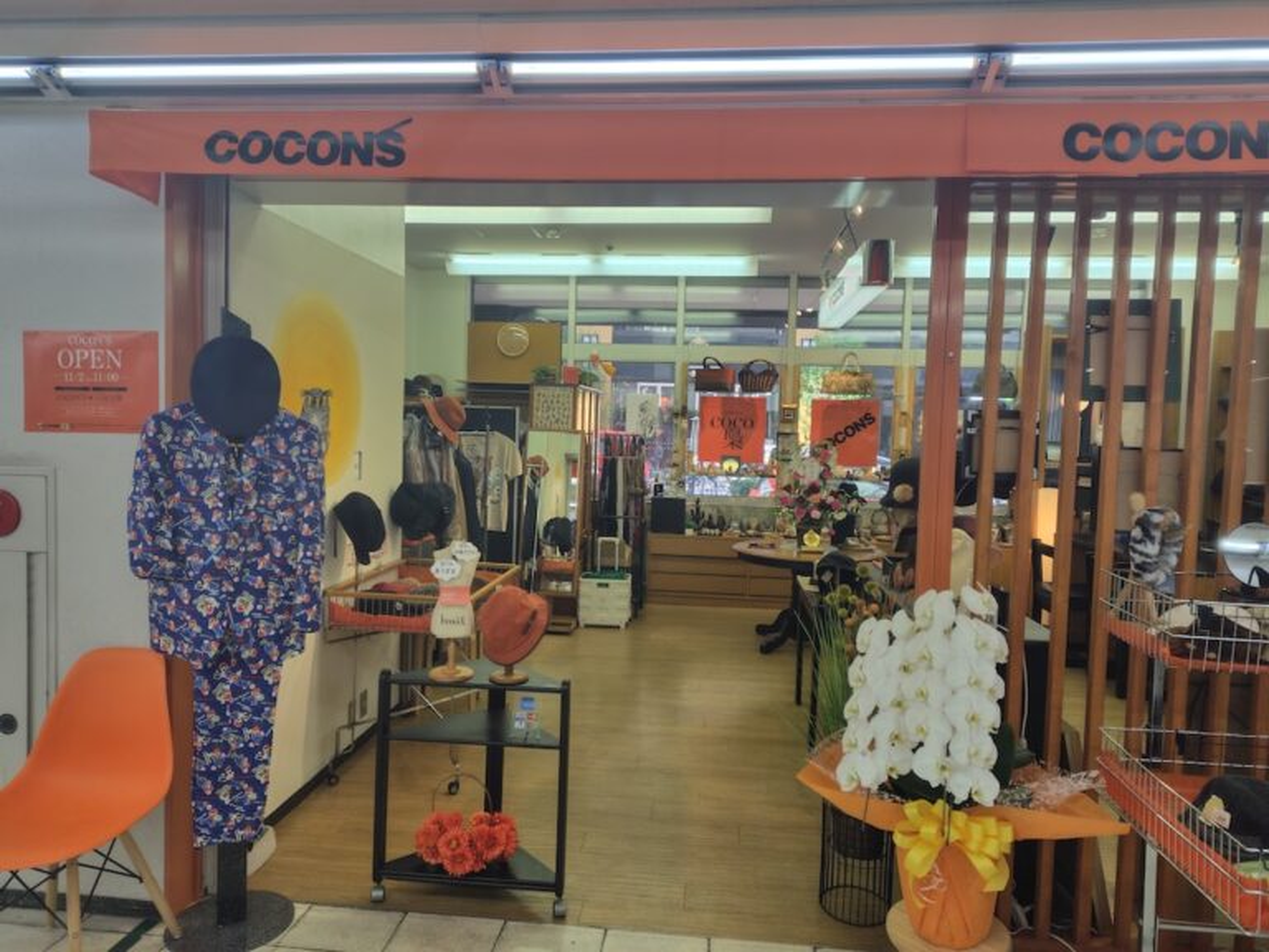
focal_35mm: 23
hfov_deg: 73.9
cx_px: 634
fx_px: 843
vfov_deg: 58.9
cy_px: 476
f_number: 1.9
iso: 89
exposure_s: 1/120
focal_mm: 5.6
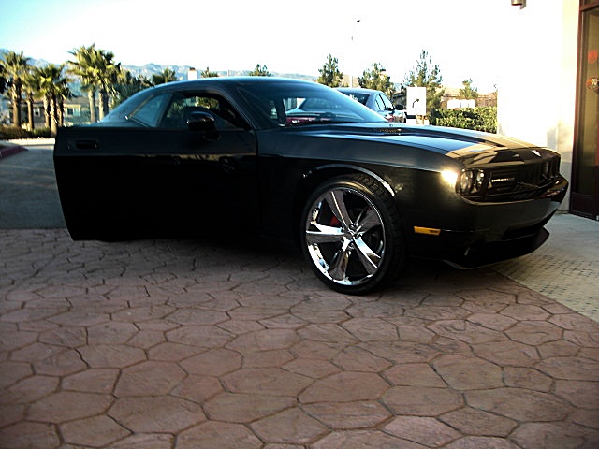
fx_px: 623
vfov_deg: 39.7
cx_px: 300
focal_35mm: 36
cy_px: 224
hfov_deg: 51.4
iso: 50
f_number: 2.8
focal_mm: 6.3
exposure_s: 1/125
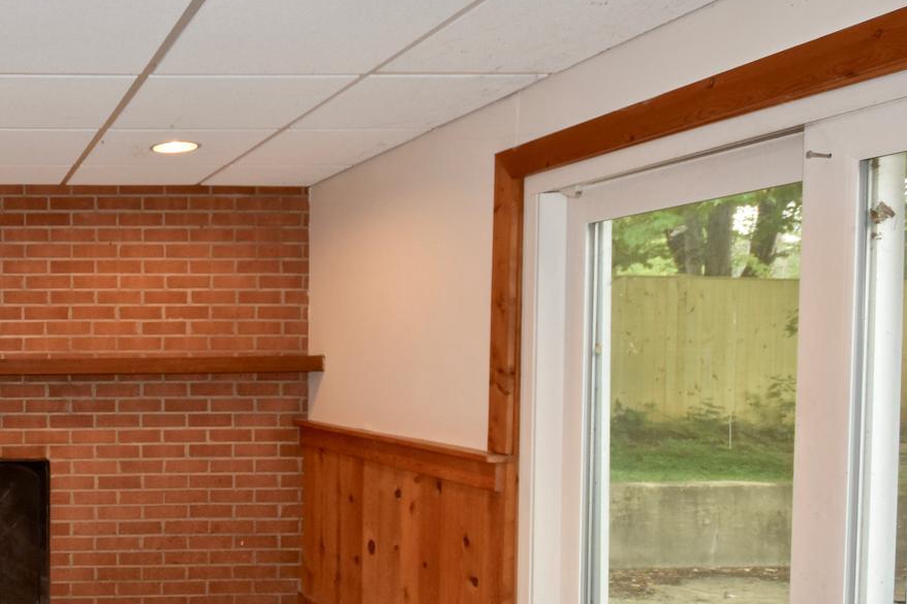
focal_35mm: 35
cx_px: -33
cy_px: 383
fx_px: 882
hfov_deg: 44.7
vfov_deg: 37.6
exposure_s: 1/60
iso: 400
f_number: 5.6
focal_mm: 10
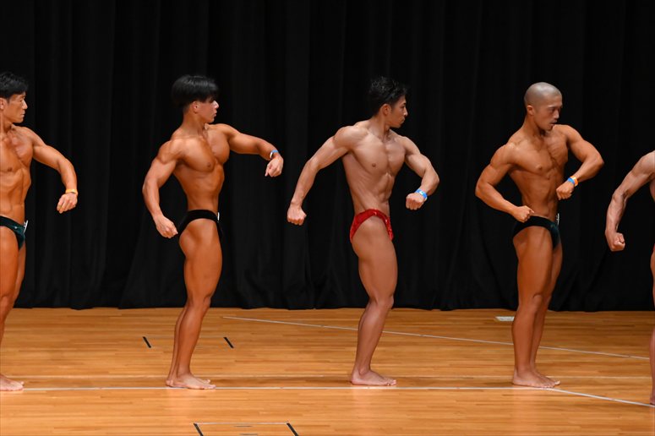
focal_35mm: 225
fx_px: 4092
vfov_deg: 6.1
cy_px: 218
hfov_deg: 9.2
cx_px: 328
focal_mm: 150
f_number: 5.6
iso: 3200
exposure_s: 1/400
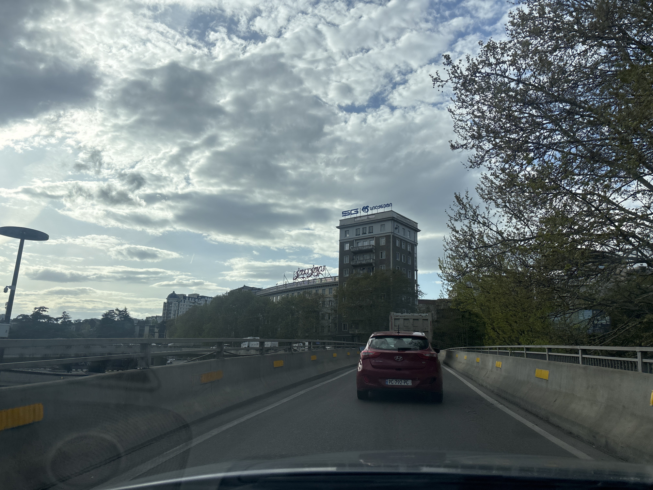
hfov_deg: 67.3
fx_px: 490
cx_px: 326
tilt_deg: +10.2
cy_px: 245
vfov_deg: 53.1
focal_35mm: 26
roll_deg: -1.6
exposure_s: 1/6711
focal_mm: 5.96
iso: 50
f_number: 1.6
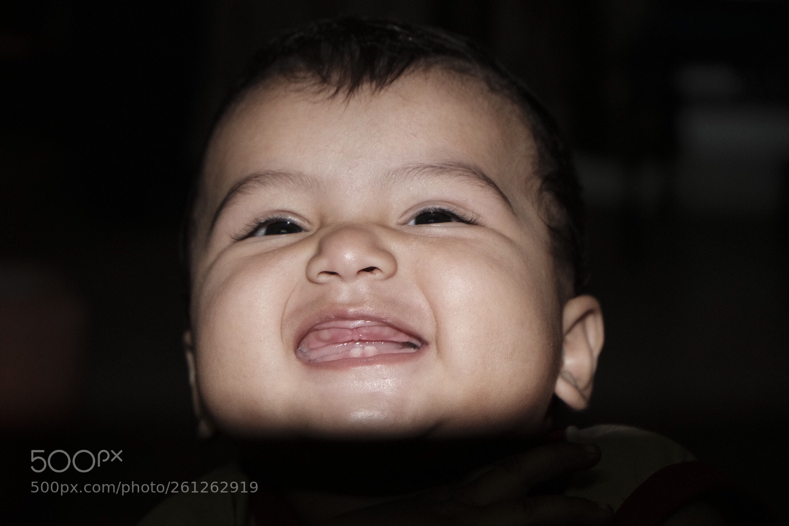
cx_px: 394
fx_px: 1819
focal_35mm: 83
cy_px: 263
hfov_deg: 24.5
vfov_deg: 16.5
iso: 2000
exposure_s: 1/500
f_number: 4.5
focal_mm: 55
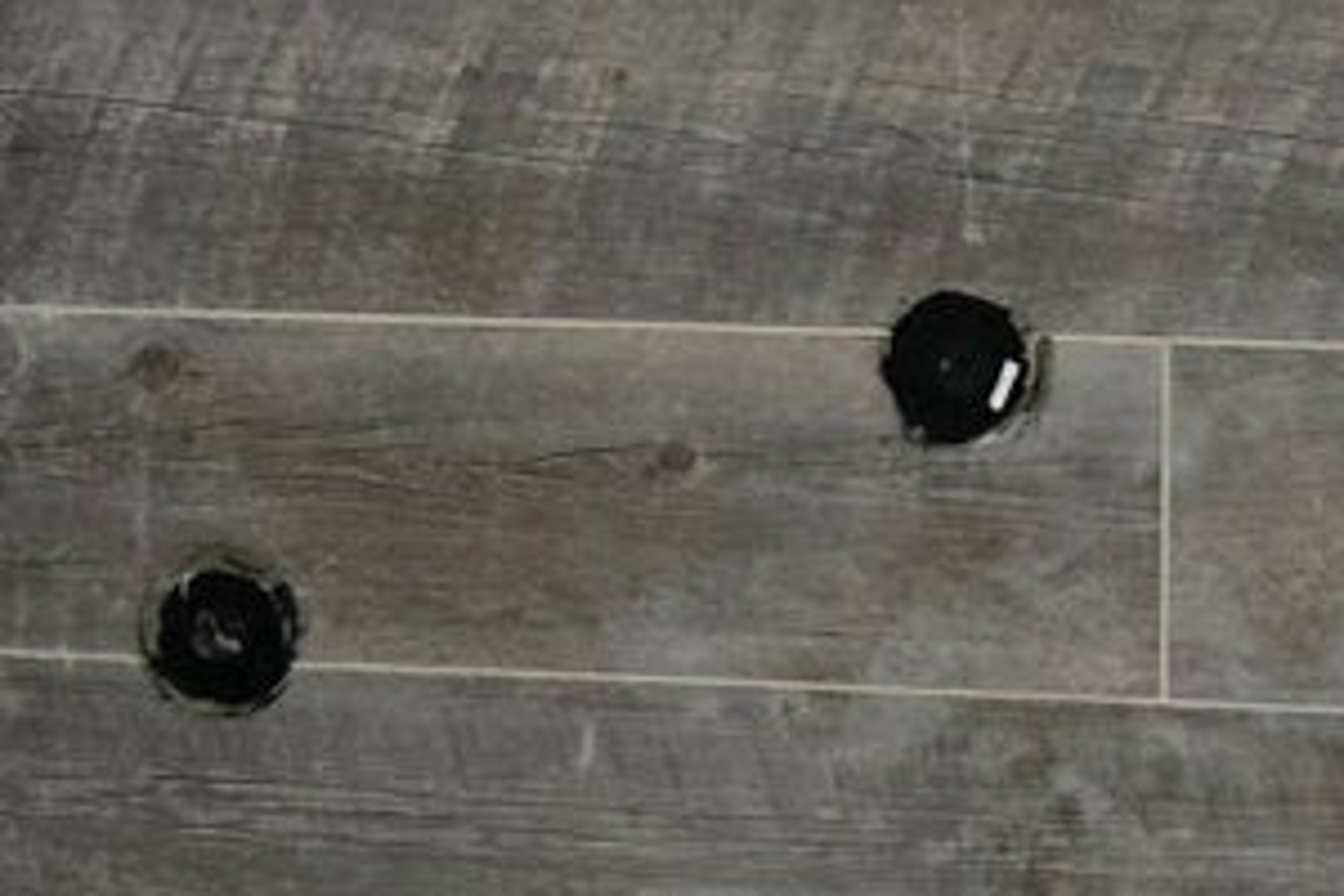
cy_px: 211
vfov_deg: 12.5
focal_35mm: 109
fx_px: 4069
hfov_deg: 18.7
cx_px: 800
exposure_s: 1/60
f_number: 1.8
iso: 1600
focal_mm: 5.4
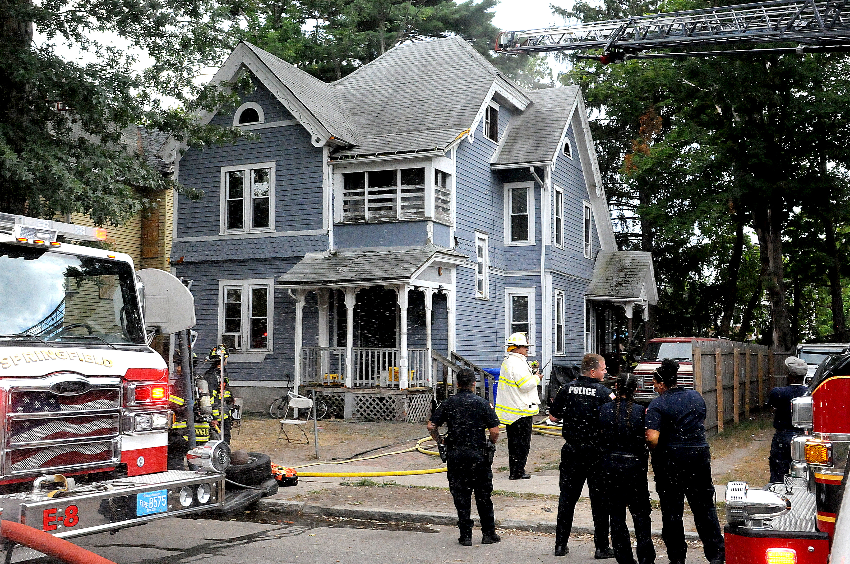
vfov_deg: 32.9
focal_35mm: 40
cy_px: 282
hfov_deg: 48.0
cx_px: 425
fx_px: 955
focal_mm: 27
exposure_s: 1/500
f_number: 11
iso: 3200
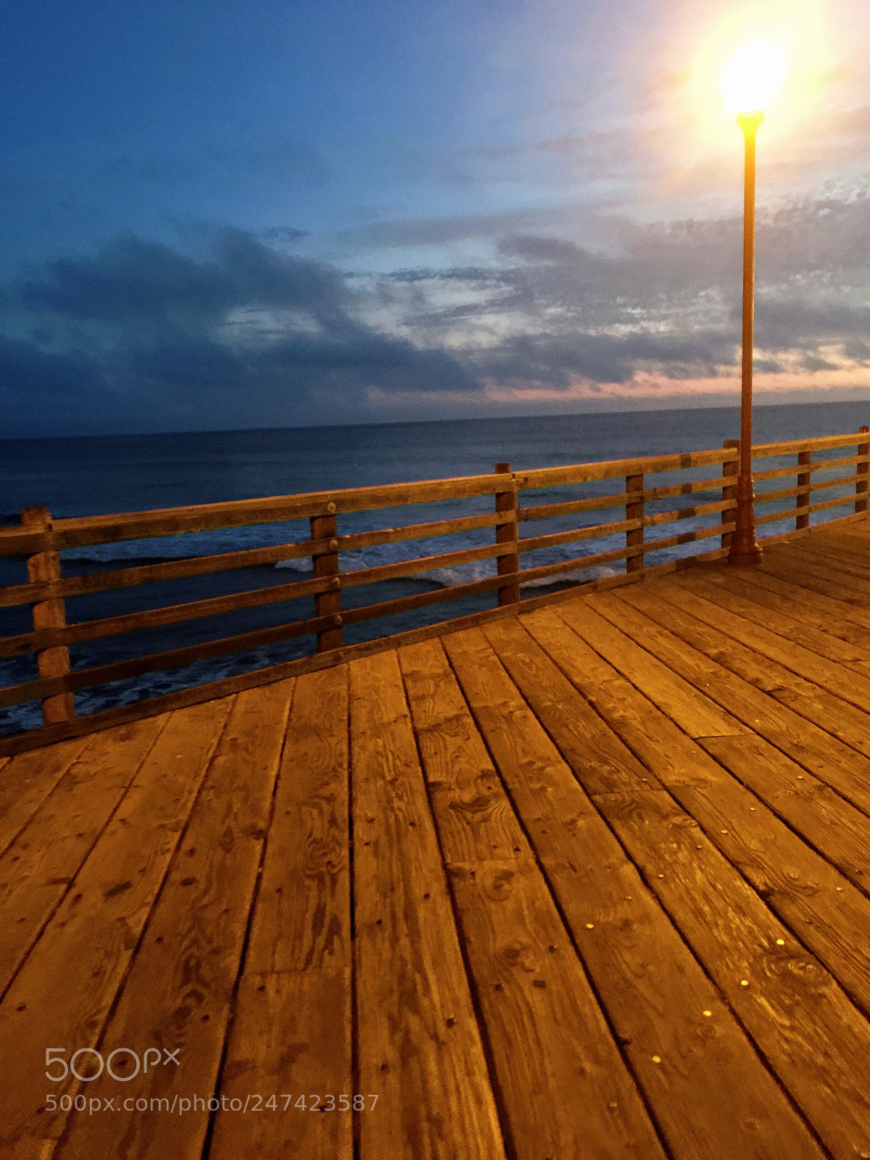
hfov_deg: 48.2
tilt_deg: -6.6
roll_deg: +1.4
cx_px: 435
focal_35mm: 29
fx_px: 972
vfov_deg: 61.7
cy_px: 580
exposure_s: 1/4
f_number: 2.2
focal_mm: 4.15
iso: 64
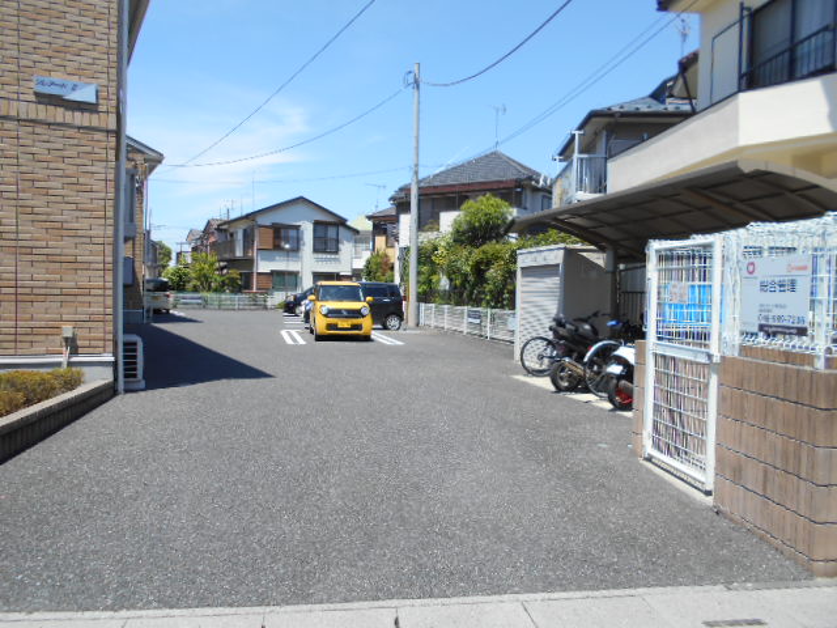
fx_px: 629
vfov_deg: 53.1
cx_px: 418
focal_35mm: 26
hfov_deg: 67.3
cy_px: 314
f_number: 3.2
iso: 80
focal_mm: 4.6
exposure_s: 1/640
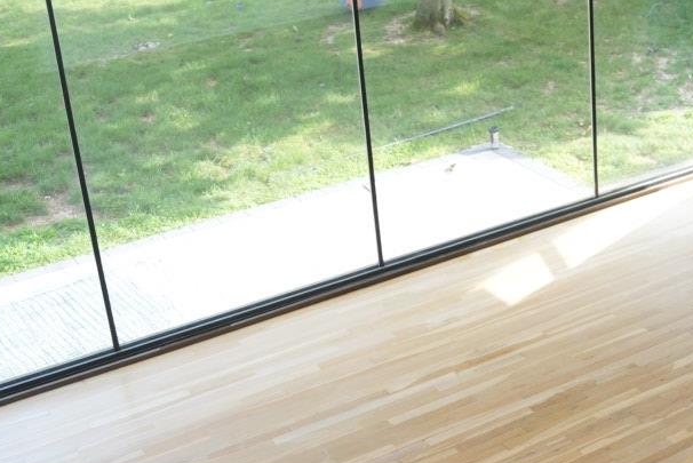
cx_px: 677
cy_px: 195
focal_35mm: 64
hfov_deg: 29.5
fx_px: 1233
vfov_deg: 21.3
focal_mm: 24
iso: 250
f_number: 2.8
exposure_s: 1/250
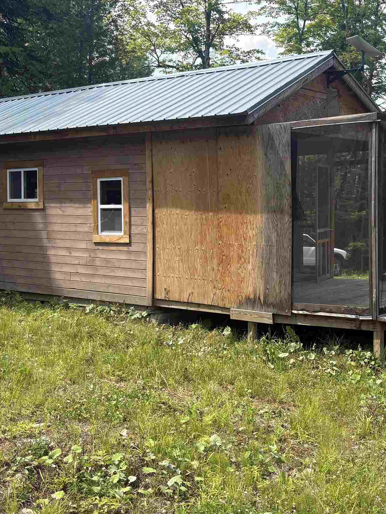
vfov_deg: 39.6
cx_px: 281
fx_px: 714
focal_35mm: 48
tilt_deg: -1.2
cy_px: 220
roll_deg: +0.7
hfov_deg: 29.9
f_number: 1.6
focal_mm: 5.96
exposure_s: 1/1953
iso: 64
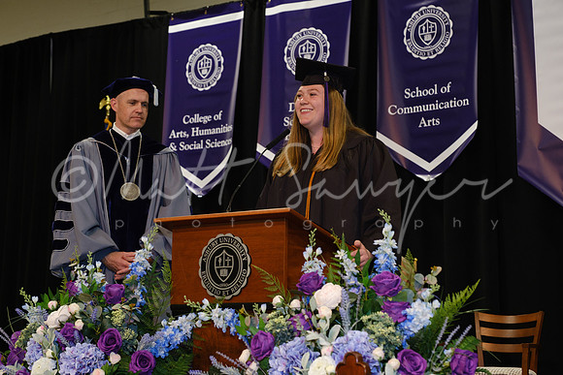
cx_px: 282
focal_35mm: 64
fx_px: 1001
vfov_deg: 21.3
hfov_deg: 31.4
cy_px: 188
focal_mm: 42.7
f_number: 4
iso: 1250
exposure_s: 1/125
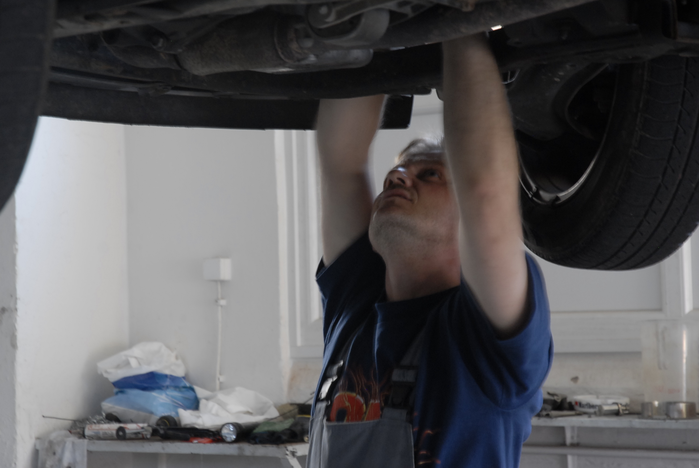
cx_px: 350
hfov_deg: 21.9
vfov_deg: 14.7
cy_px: 234
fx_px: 1808
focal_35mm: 93
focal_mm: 62
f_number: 6.3
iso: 400
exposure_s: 1/6
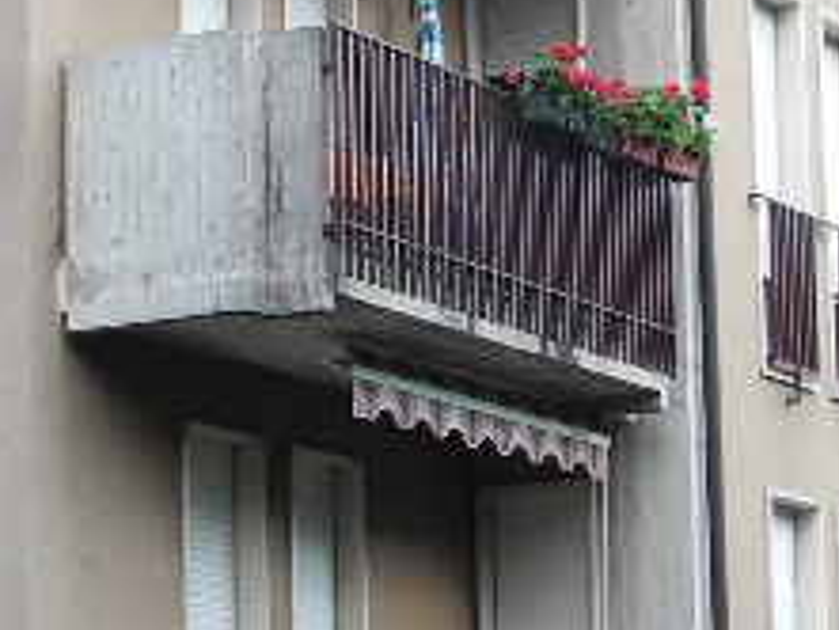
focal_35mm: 162
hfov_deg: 12.2
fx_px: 3929
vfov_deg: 9.2
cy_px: 364
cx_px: 292
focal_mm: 7.4
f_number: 3.2
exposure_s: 1/95.2
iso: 100
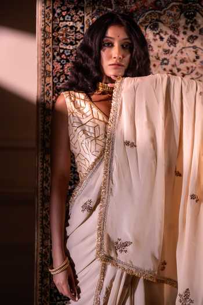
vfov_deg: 36.2
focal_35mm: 55
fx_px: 465
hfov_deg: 24.6
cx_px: 102
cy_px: 152
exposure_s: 1/250
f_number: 2.8
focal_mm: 55
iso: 1600
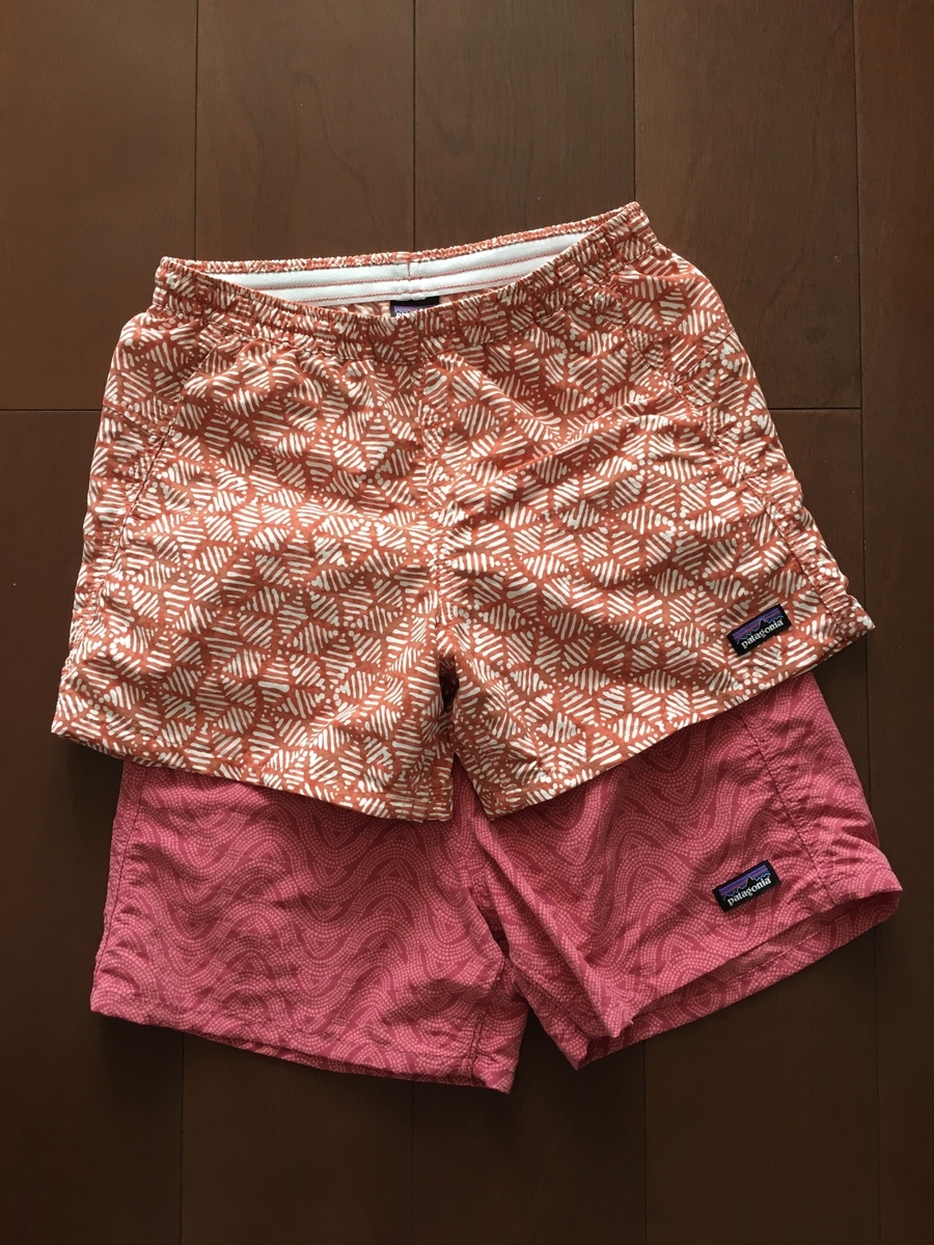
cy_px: 622
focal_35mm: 29
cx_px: 467
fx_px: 1043
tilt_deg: -89.0
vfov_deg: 61.7
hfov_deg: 48.2
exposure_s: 1/30
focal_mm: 4.15
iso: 80
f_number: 2.2
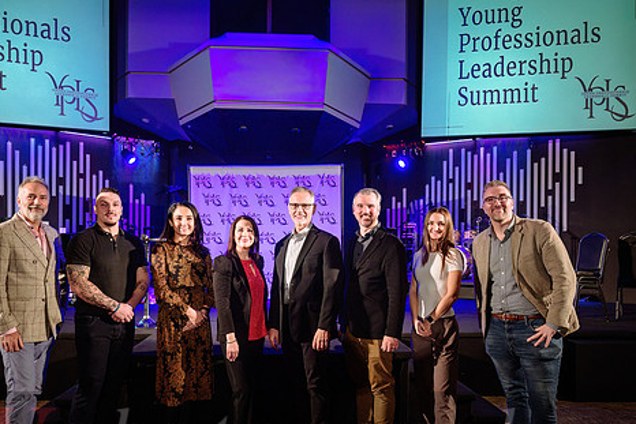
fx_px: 548
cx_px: 312
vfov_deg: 42.1
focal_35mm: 31
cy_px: 256
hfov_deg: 60.3
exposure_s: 1/80
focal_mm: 24
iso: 1600
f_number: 5
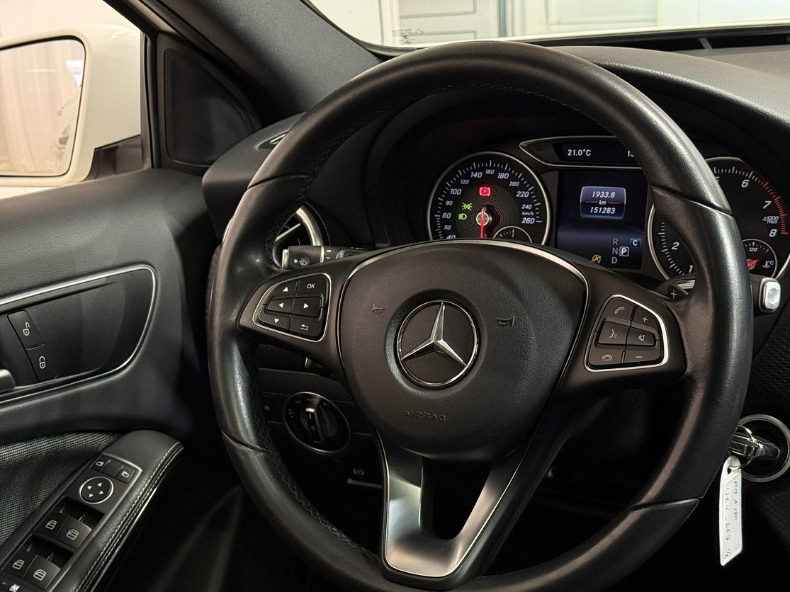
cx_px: 307
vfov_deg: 23.6
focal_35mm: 62
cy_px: 359
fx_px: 1415
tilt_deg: -17.9
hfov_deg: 31.1
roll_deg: +5.1
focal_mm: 6.76
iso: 400
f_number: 1.78
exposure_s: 1/40
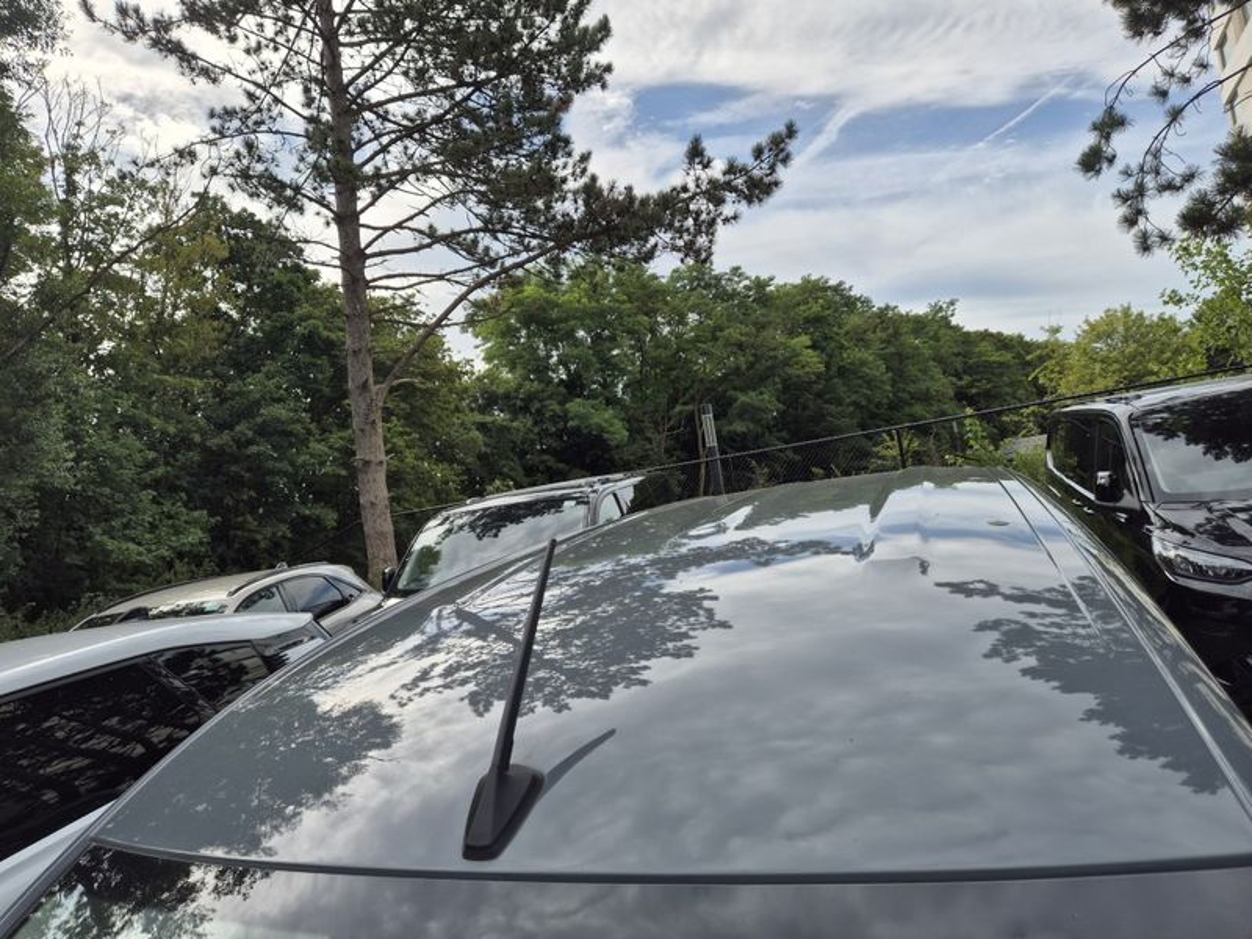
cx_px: 626
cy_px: 470
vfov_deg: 58.9
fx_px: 832
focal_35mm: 23
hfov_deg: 73.9
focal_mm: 5.4
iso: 25
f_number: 1.8
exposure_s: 1/2020
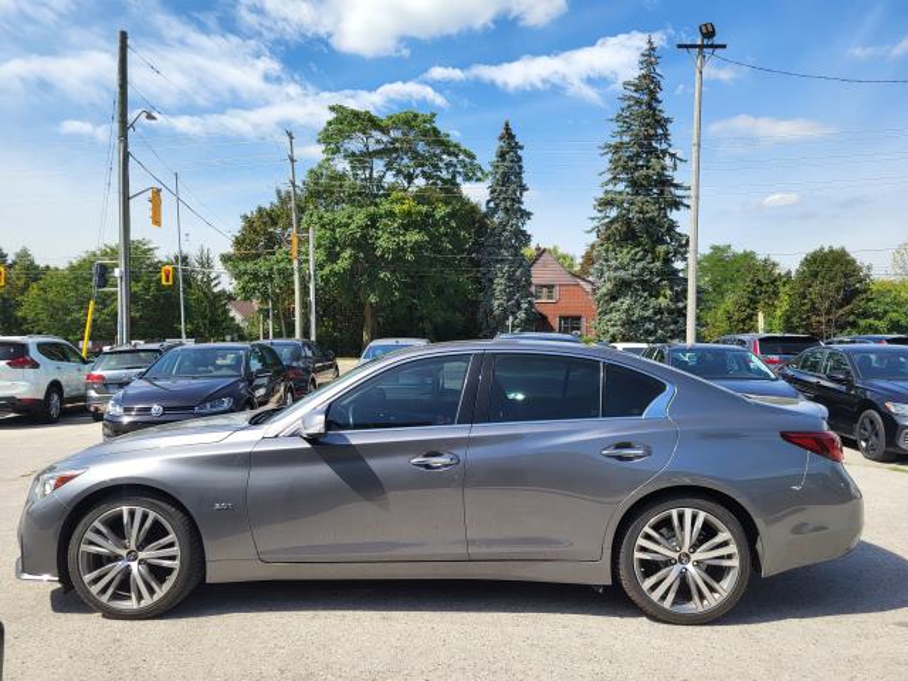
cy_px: 340
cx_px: 454
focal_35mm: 26
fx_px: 682
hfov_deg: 67.3
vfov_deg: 53.1
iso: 40
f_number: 1.8
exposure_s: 1/1794
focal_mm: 5.4
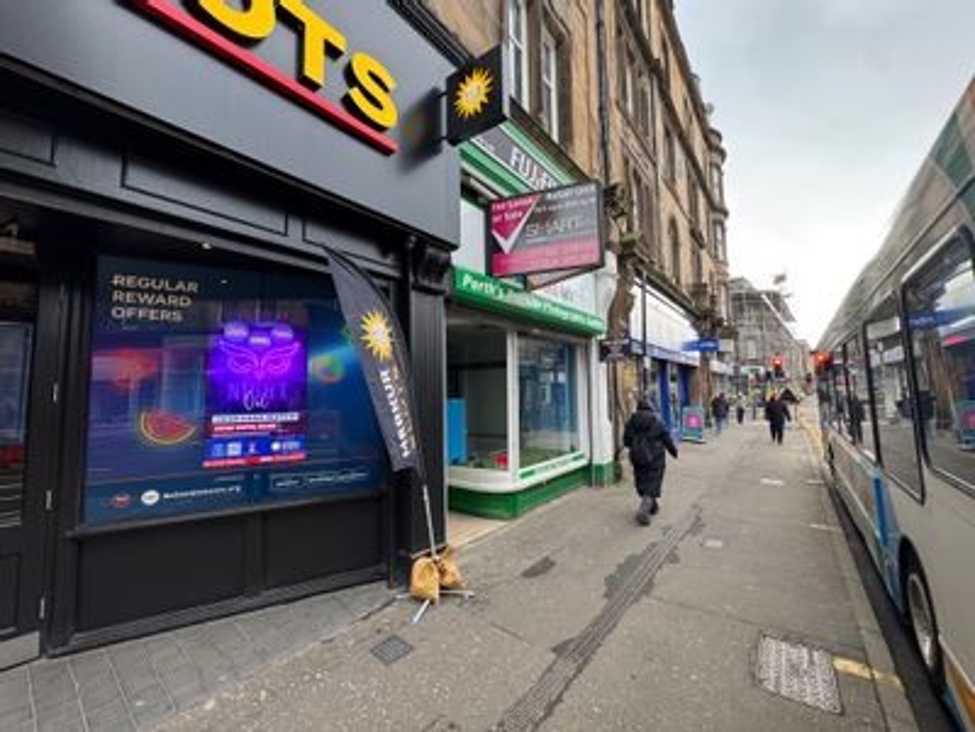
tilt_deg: +3.0
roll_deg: +0.9
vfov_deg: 85.7
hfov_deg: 102.1
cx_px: 488
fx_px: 394
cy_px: 366
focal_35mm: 14
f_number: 2.2
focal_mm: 2.22
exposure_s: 1/99
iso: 50
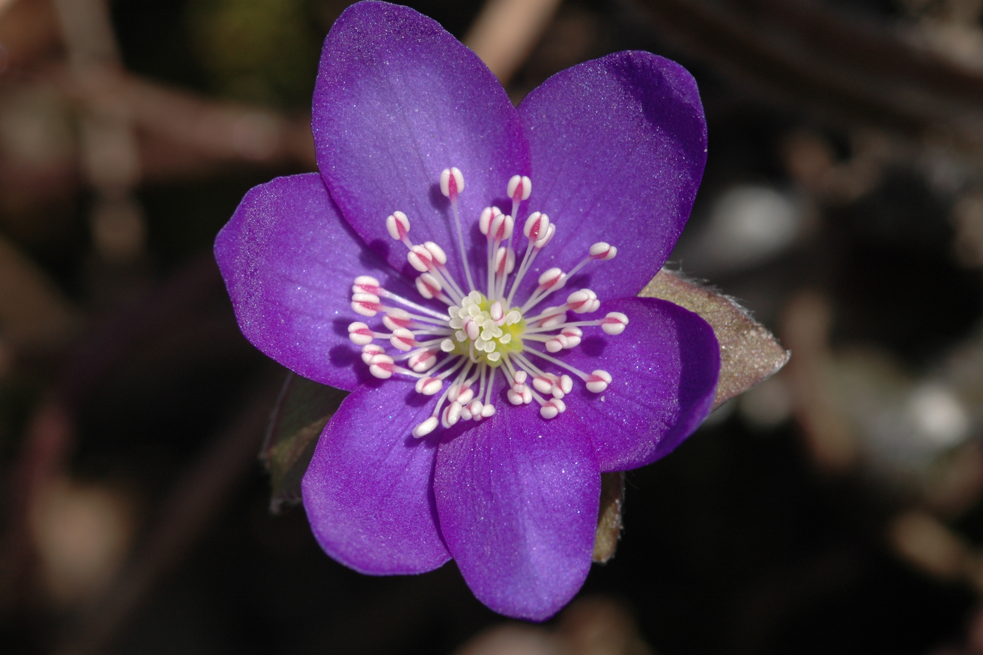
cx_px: 490
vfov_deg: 8.7
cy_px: 327
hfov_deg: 13.0
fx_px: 4327
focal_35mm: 159
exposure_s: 1/80
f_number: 10
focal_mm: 105
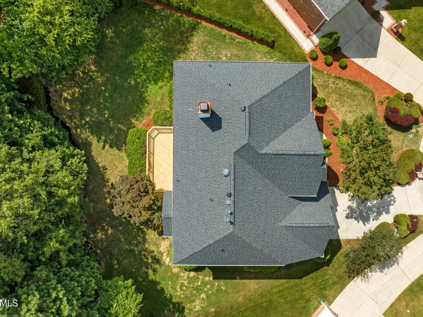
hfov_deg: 69.4
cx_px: 212
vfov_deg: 54.8
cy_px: 153
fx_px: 305
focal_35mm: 25
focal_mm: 12.29
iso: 150
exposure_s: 1/1600
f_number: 2.8
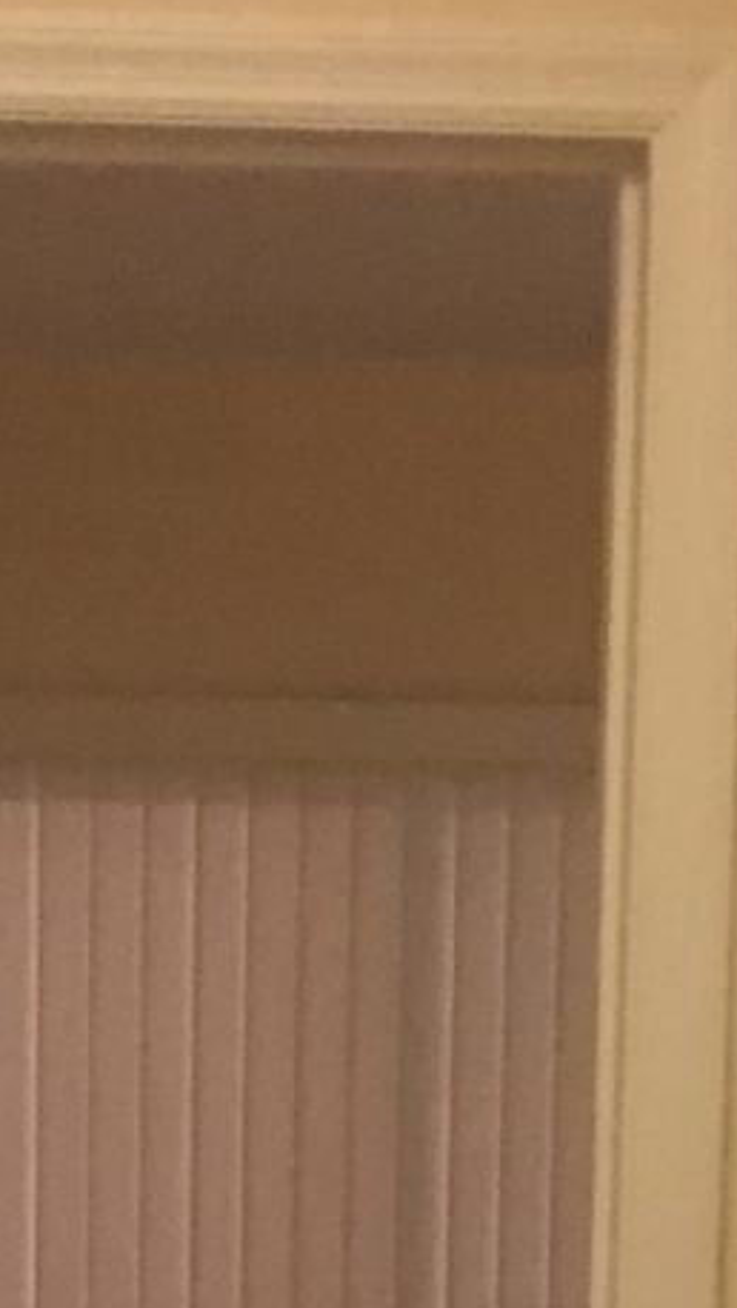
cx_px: 174
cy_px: 2062
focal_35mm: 138
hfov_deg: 8.8
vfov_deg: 14.4
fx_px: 4789
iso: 250
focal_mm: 4.15
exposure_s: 1/30
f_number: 2.2
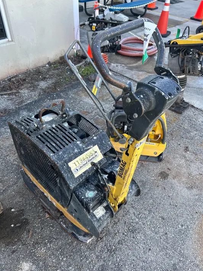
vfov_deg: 65.3
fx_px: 211
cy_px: 139
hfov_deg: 51.3
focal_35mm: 27
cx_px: 99
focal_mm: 5.7
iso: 50
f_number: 1.5
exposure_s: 1/367
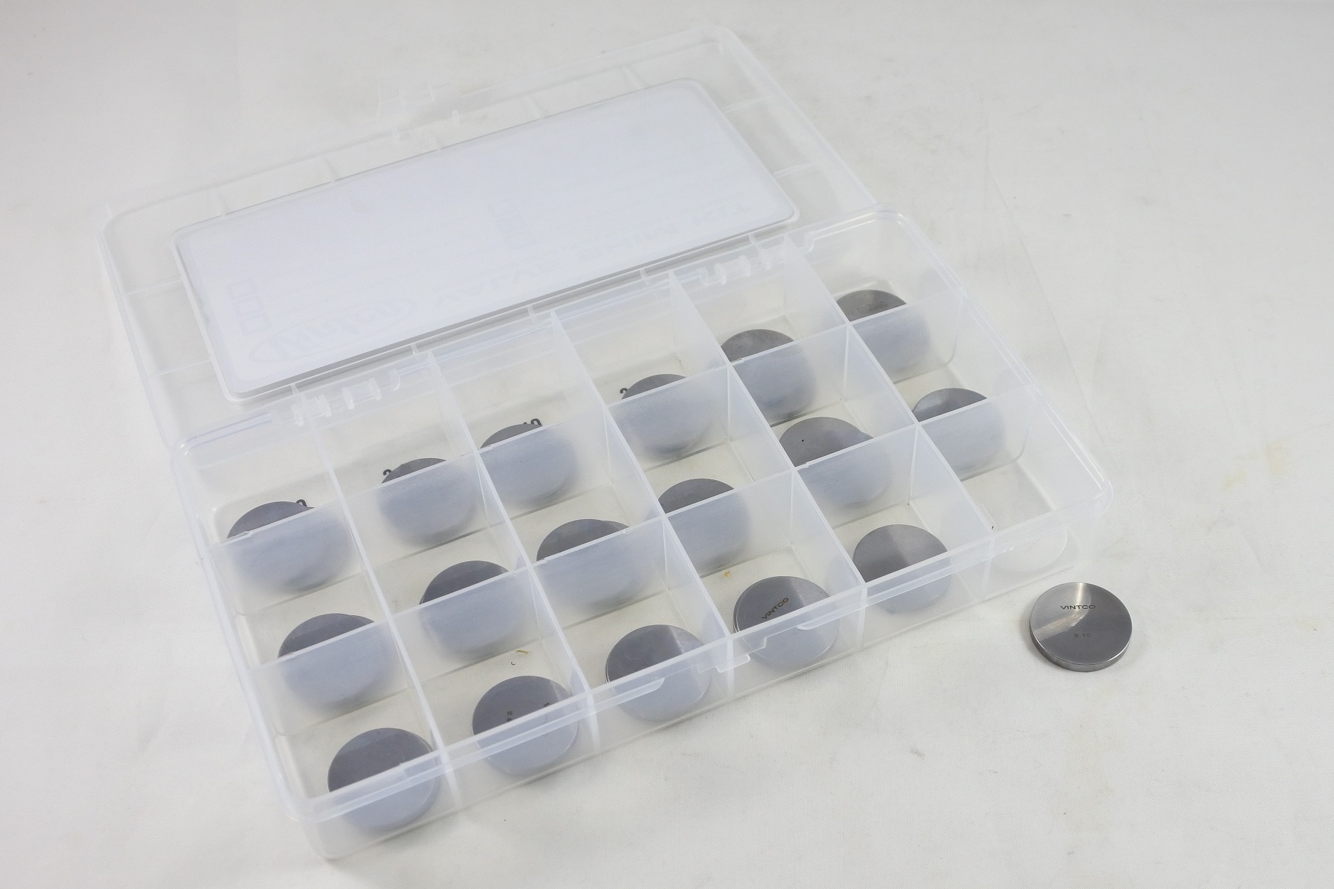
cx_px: 667
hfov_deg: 53.1
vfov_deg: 36.9
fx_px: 1334
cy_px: 444
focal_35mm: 36
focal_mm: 13.4
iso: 400
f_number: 4
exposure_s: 1/125
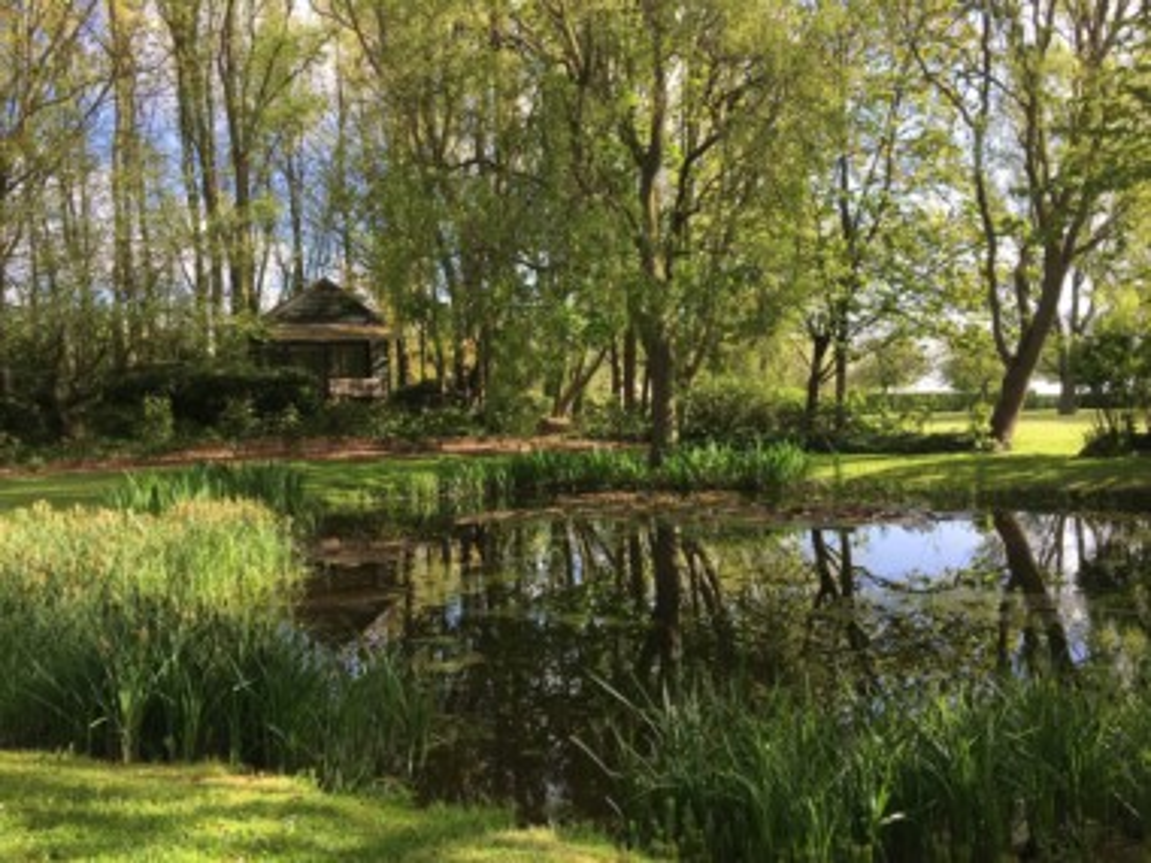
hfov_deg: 61.7
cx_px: 576
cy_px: 432
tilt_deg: -3.1
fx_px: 964
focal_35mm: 29
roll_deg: +1.7
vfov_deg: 48.2
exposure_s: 1/386
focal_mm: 4.15
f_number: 2.2
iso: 25
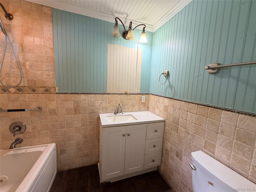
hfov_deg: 102.1
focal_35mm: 14
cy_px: 96
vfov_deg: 85.7
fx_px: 104
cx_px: 128
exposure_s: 1/60
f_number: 2.2
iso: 200
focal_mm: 2.22
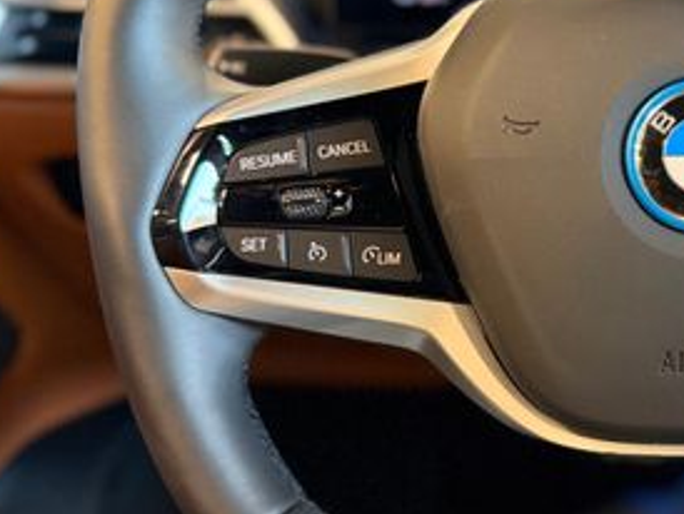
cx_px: 682
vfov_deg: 25.8
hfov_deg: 31.7
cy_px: 120
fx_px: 1108
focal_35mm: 56
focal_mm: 6.76
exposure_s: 1/58
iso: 500
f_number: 1.78
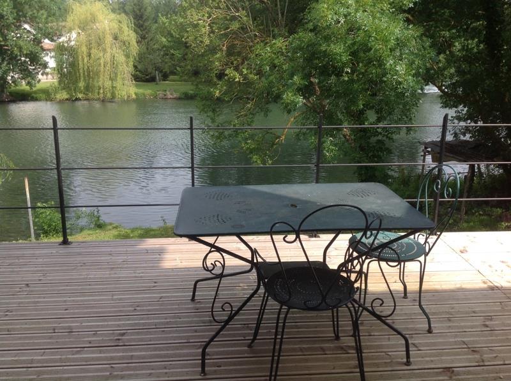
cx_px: 256
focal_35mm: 35
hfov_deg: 52.7
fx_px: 516
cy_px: 190
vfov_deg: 40.6
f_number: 2.4
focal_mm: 4.28
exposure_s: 1/657
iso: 50
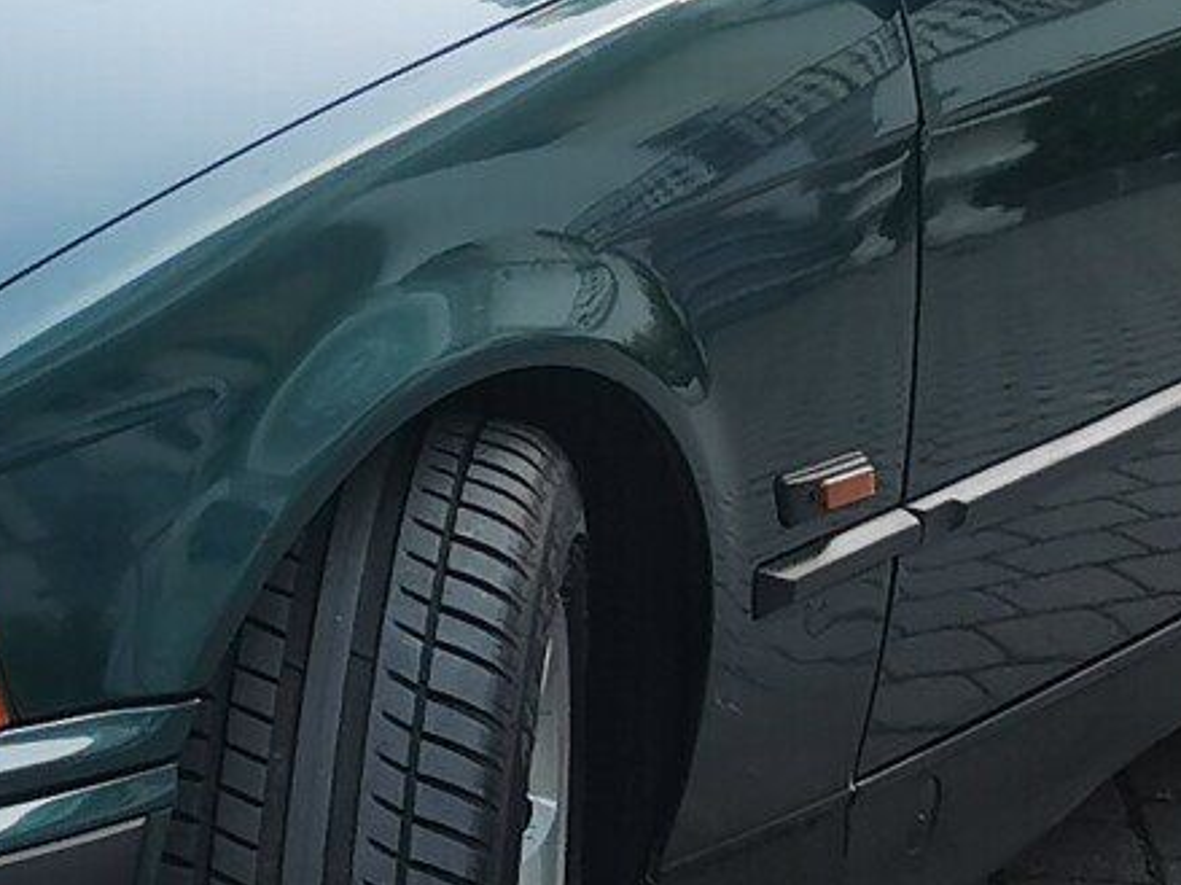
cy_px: 534
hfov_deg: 12.1
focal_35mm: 160
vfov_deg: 9.3
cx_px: -121
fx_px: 5457
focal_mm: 5.58
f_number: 1.8
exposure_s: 1/199
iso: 50
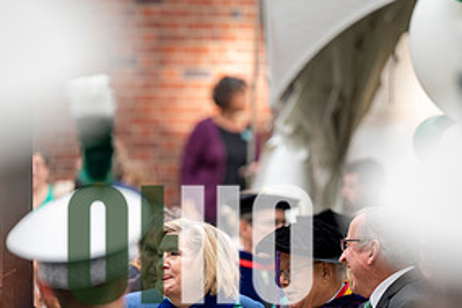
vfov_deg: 3.4
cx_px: 190
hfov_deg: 5.1
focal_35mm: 408
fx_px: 5233
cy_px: 261
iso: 800
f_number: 2.8
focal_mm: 200
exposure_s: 1/1000
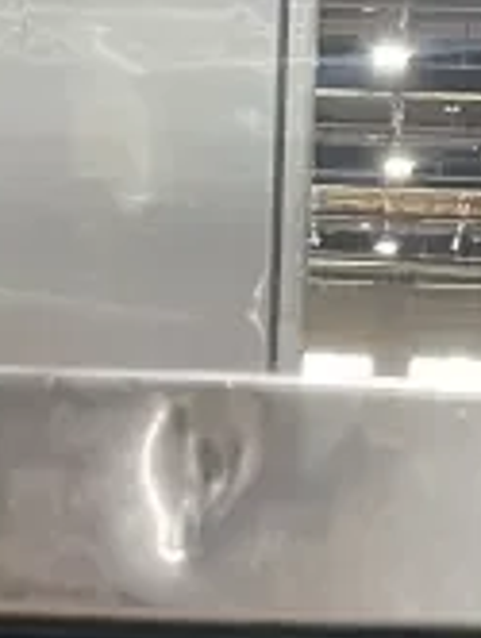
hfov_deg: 11.7
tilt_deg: -21.8
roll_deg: -1.5
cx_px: 269
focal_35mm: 127
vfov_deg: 12.2
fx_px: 2347
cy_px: 1555
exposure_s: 1/46
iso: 500
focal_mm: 4.2
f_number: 1.6
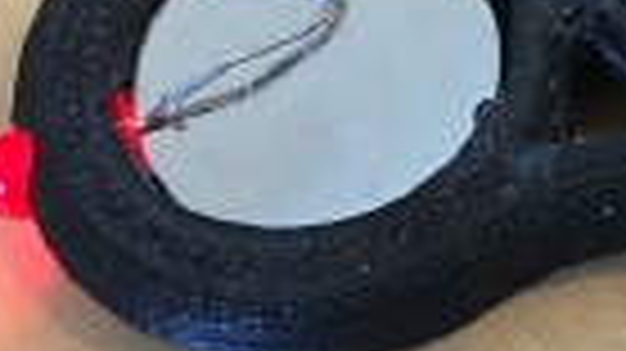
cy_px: 9
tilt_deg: -58.7
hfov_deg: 16.3
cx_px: 921
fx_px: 2007
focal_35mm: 121
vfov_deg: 9.9
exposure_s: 1/17
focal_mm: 4.15
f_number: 2.2
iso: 80
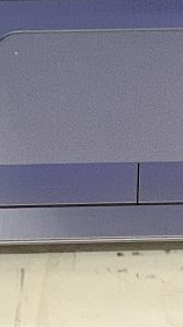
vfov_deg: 10.3
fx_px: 1782
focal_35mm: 206
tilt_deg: -49.1
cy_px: -90
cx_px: 272
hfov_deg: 5.8
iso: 500
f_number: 2.4
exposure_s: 1/40
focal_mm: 6
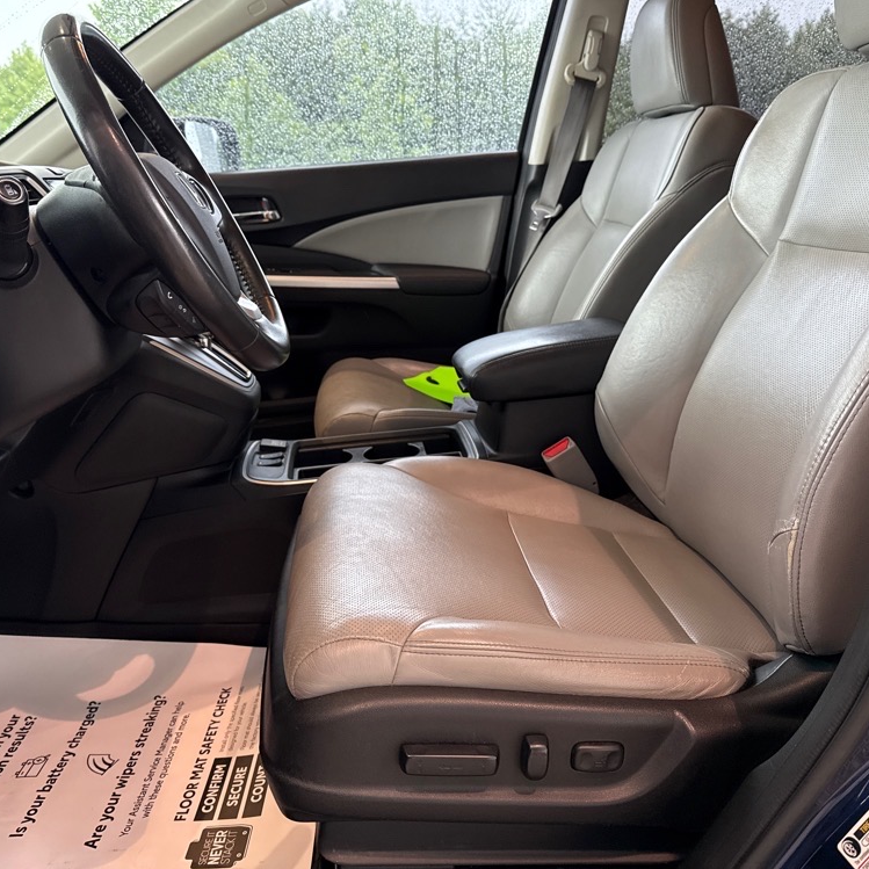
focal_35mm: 29
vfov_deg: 55.6
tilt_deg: -13.4
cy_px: 425
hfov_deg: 55.6
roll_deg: +2.3
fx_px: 824
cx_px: 417
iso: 200
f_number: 1.78
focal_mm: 6.76
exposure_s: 1/121
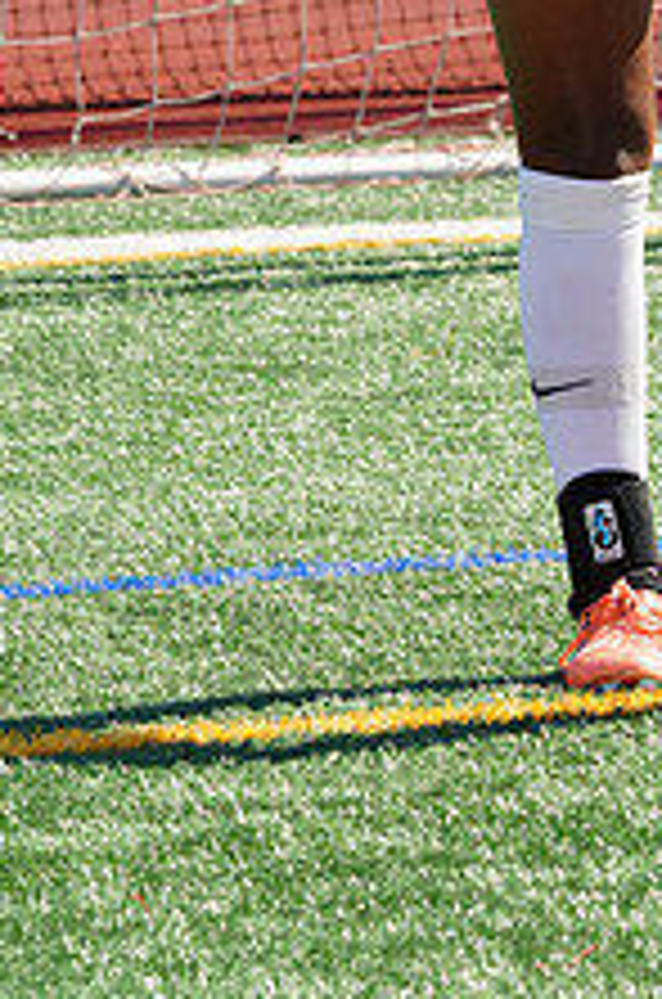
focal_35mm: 513
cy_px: -212
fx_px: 14216
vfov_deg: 4.0
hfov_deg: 2.7
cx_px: 685
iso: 200
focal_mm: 196
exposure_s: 1/250
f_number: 11
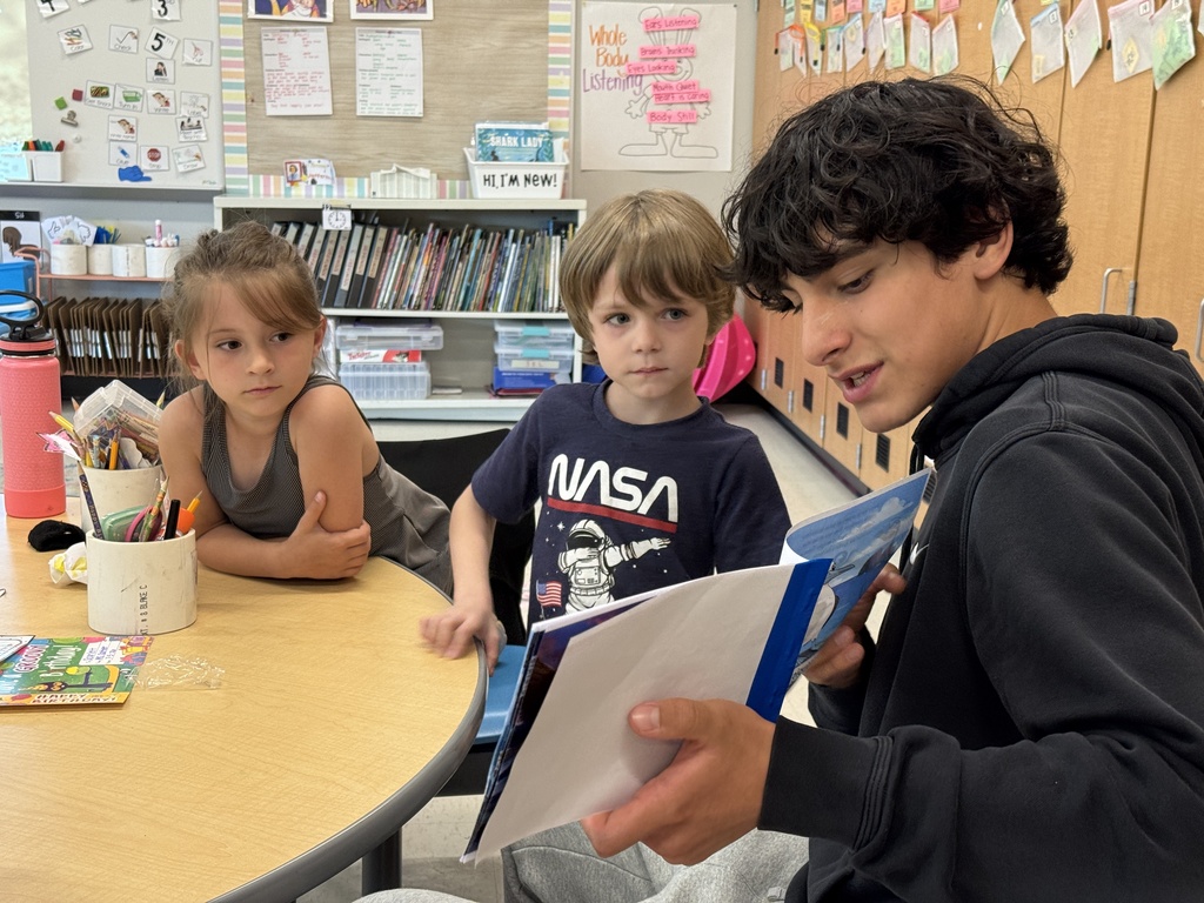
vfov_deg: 30.3
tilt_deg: -12.6
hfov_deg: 39.7
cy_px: 452
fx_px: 1670
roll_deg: -1.7
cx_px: 602
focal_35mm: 48
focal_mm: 6.76
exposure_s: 1/40
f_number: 1.78
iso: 200
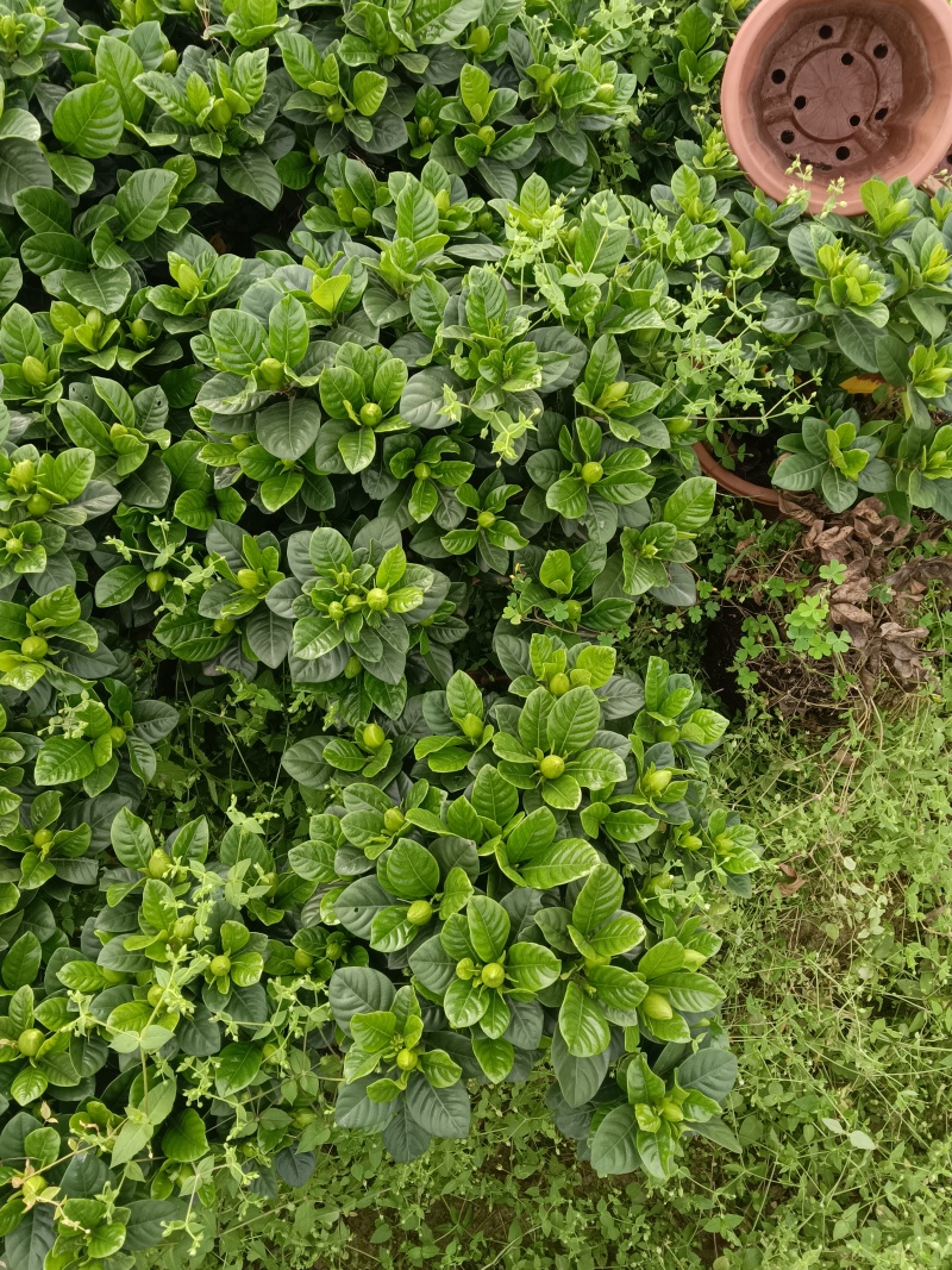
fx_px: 1100
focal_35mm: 30
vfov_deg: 60.0
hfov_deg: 46.8
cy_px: 635
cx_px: 476
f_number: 1.8
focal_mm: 4.05
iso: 133
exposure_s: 1/100
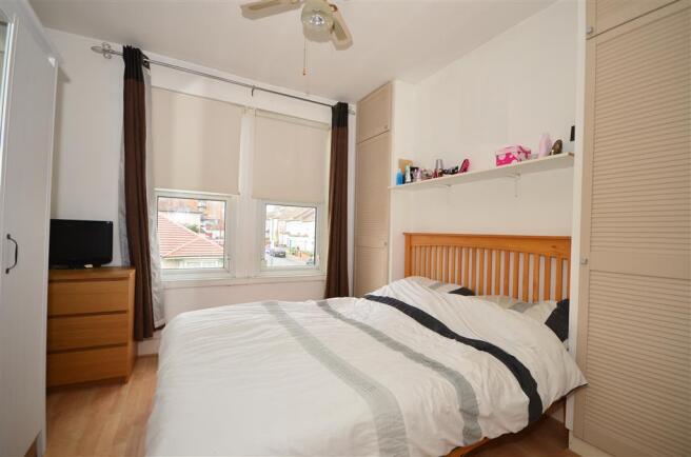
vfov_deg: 77.0
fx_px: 287
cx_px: 346
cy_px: 228
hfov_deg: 100.5
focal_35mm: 15
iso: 200
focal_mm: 10
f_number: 4
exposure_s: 1/25
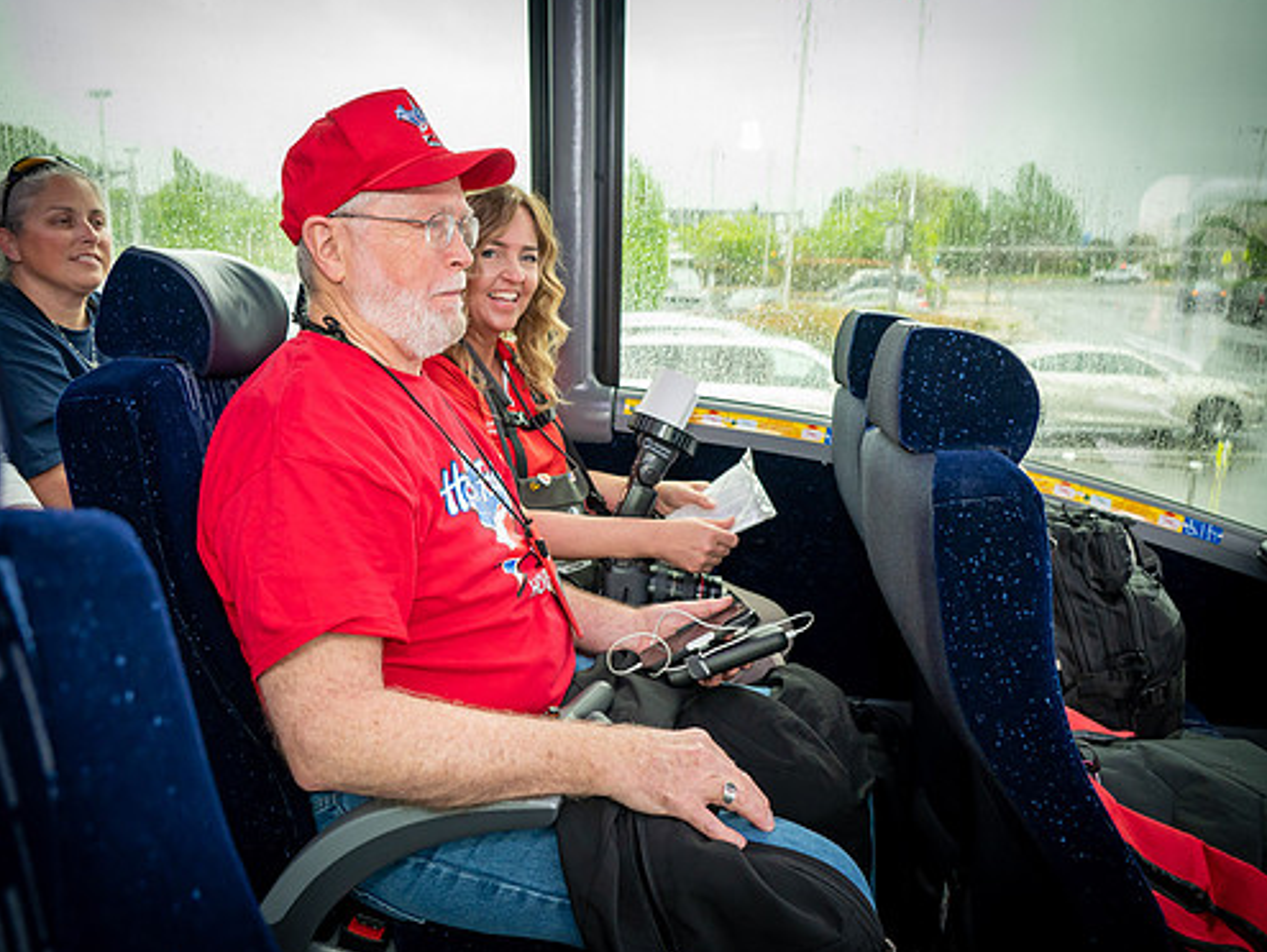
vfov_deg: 51.4
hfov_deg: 65.2
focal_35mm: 27
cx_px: 576
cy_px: 476
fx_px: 989
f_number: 4
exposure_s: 1/100
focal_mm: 24
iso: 1400
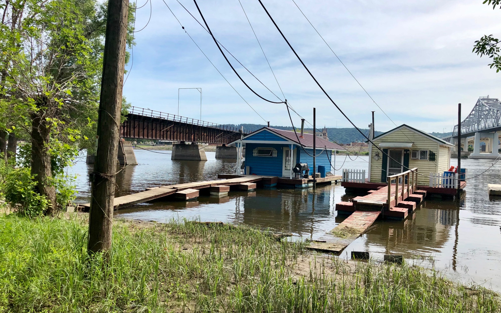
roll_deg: -0.5
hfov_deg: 62.9
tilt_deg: -1.5
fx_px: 410
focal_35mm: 30
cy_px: 164
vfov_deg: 41.8
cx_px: 249
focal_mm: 4
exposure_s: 1/2703
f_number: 1.8
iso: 20
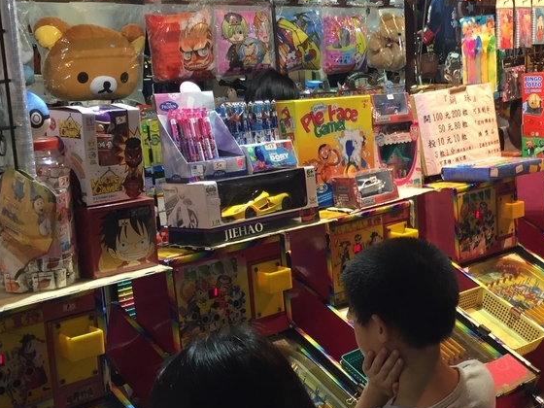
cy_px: 219
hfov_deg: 35.3
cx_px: 417
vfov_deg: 27.5
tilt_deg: -15.0
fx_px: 833
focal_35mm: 53
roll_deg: -1.1
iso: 64
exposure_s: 1/30
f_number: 2.2
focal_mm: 4.15
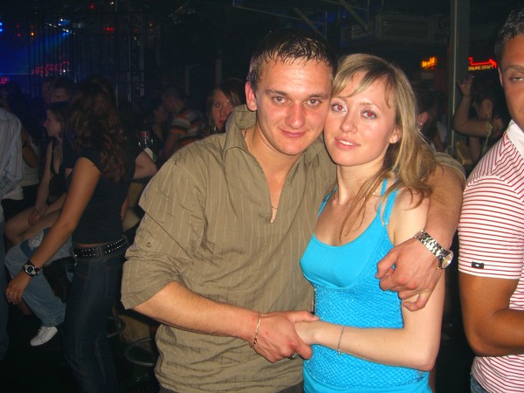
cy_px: 196
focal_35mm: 38
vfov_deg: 37.7
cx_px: 262
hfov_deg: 49.0
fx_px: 575
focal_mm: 7.9
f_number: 2.8
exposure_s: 1/60
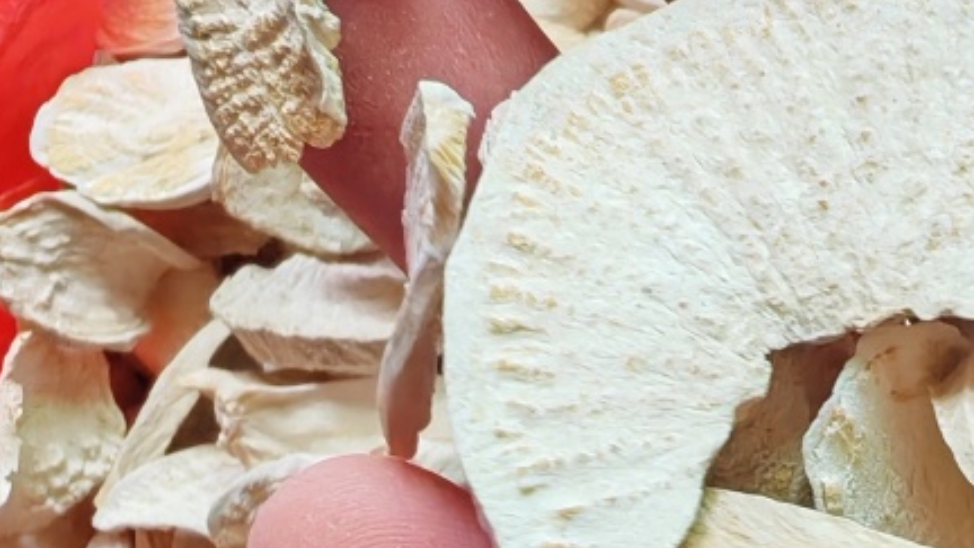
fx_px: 1808
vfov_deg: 17.2
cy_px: 265
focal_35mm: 70
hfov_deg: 28.9
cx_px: 886
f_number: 2.2
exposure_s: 1/50
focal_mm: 1.96
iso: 160
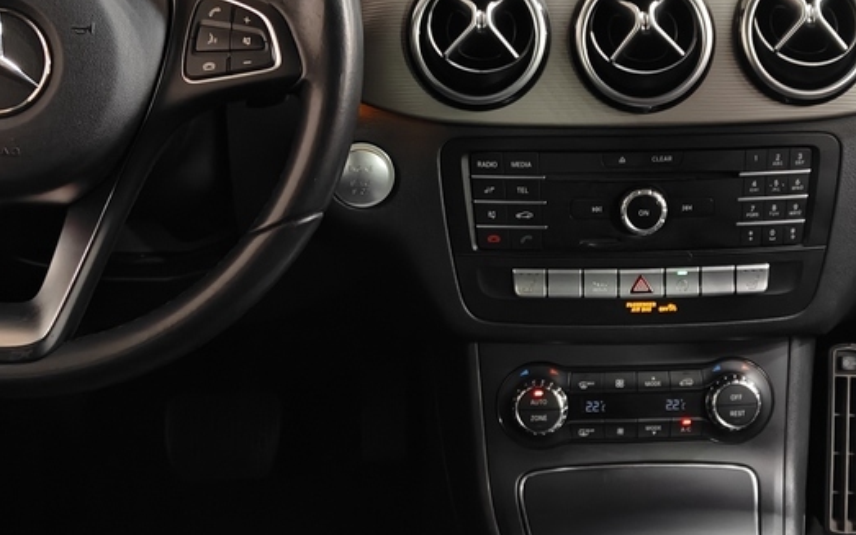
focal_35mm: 70
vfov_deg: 18.6
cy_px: 285
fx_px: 1633
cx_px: 556
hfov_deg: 29.2
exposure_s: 1/33
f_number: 1.8
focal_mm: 5.59
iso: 160
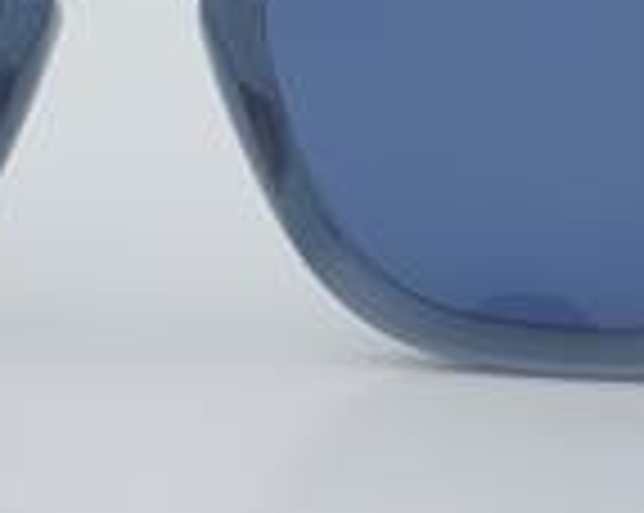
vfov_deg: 7.1
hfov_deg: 8.9
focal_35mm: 216
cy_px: 27
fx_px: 4117
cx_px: 131
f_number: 32
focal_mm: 55
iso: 100
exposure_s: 1/4
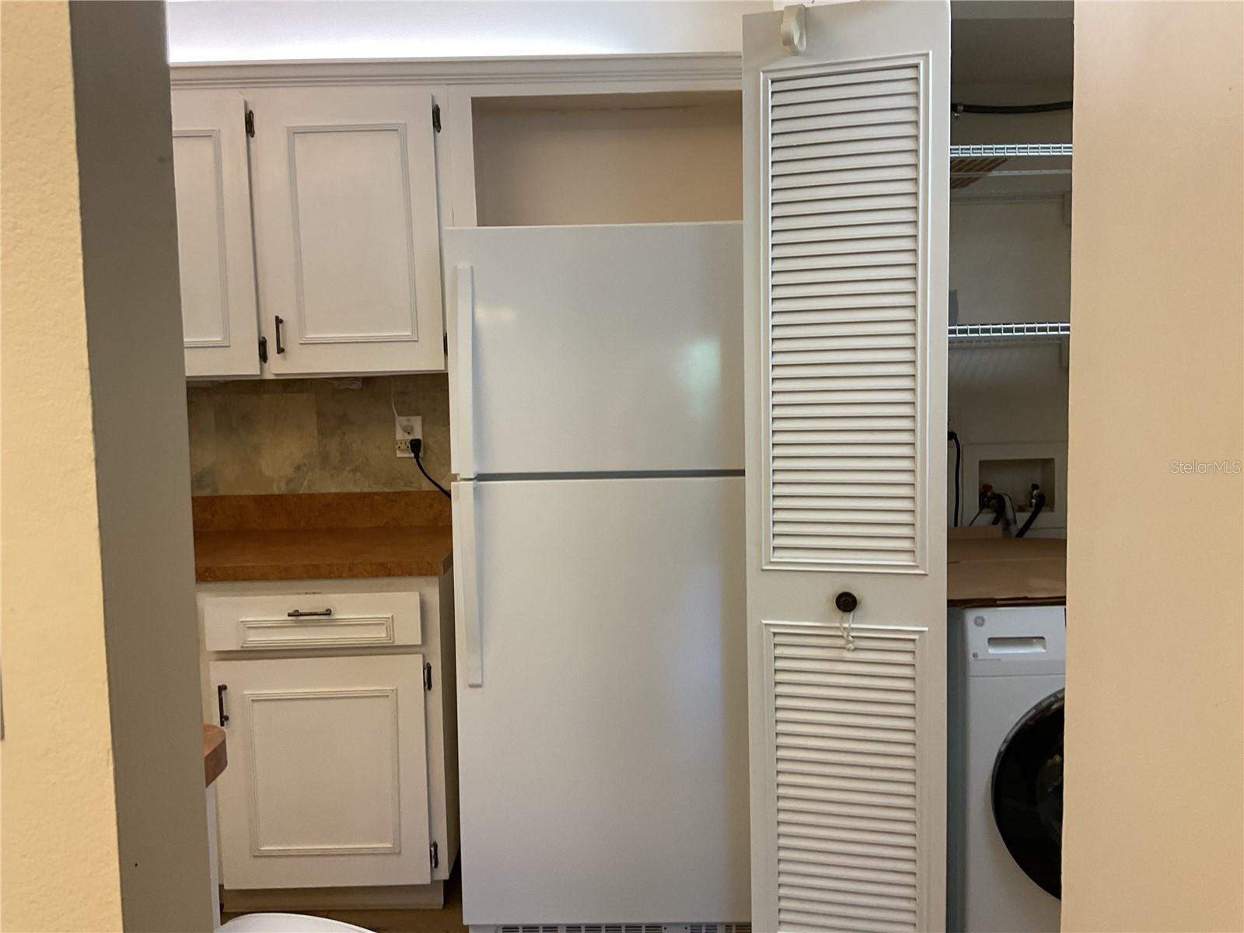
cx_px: 622
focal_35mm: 29
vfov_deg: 48.2
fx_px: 1042
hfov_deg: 61.7
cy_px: 466
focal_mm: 3
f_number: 1.8
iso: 64
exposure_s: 1/60
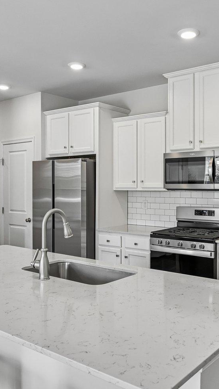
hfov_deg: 33.5
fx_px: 361
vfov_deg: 56.6
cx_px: 144
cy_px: 187
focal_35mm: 35
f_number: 8
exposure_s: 1/160
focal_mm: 16
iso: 800
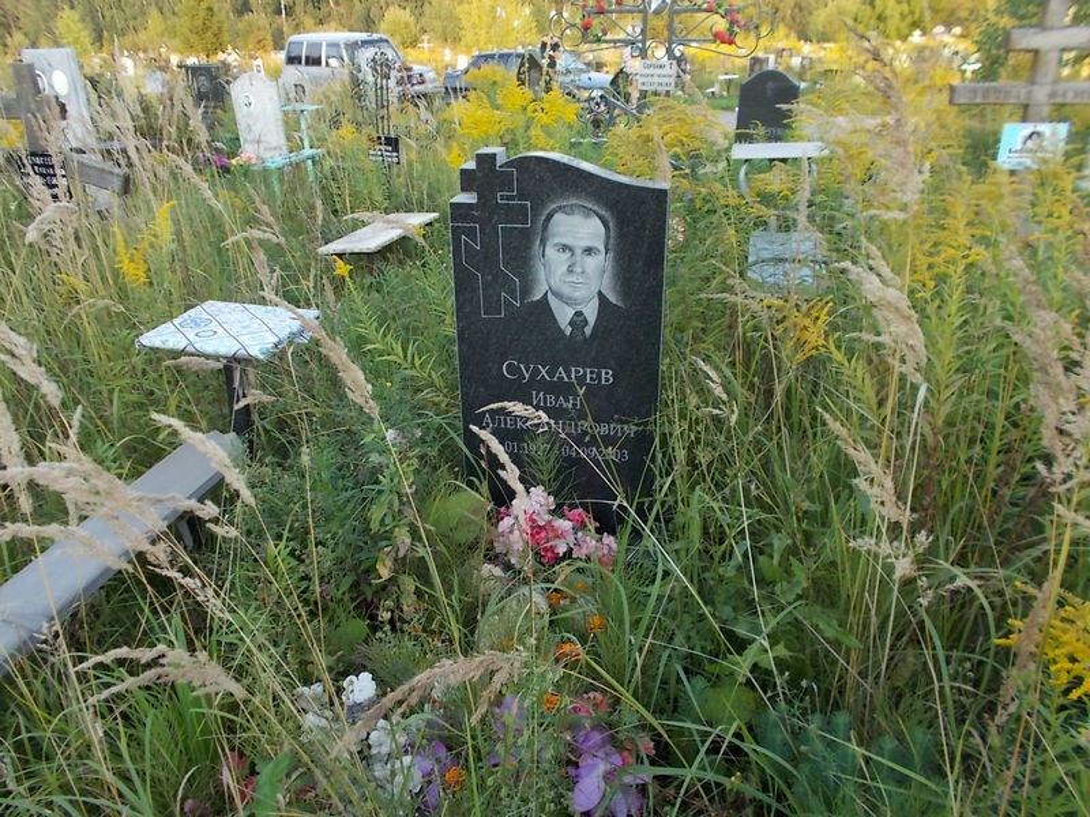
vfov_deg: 53.1
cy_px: 408
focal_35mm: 26
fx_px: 819
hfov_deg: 67.3
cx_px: 545
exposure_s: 1/80
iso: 80
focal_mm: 4.6
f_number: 3.2
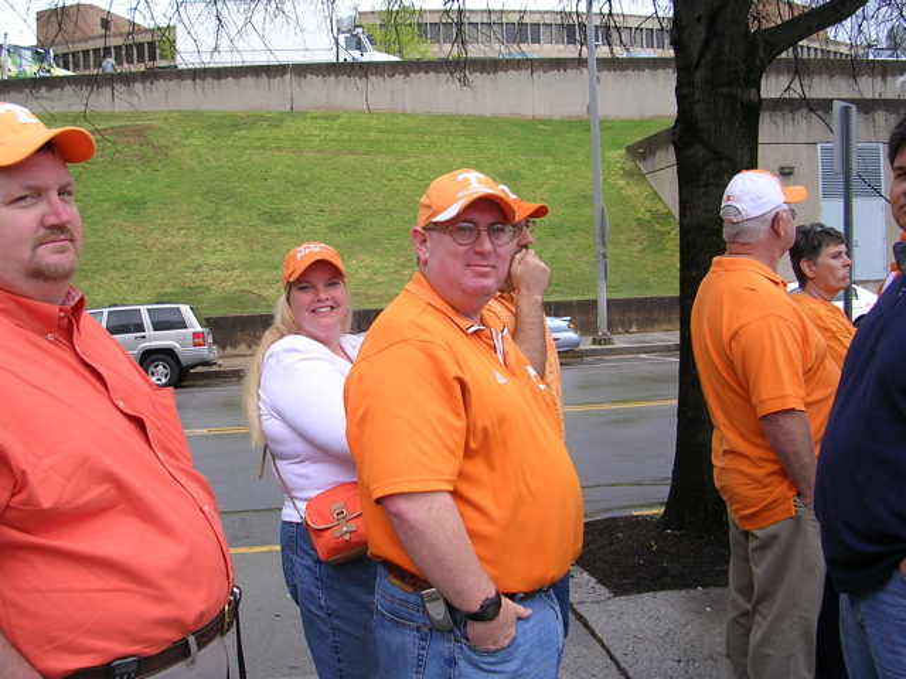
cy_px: 340
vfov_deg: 37.7
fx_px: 995
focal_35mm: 38
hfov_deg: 49.0
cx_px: 453
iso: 50
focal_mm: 5.8
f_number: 2.8
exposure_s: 1/184
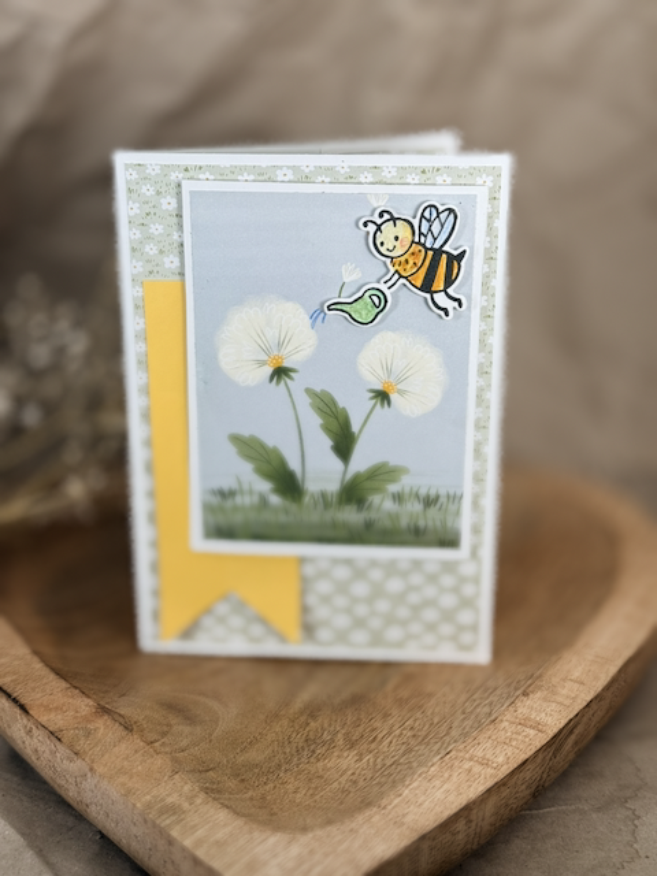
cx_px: 328
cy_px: 438
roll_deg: -0.1
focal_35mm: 48
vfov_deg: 39.7
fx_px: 1215
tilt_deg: -18.4
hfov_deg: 30.3
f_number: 1.78
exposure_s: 1/156
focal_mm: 6.76
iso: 50
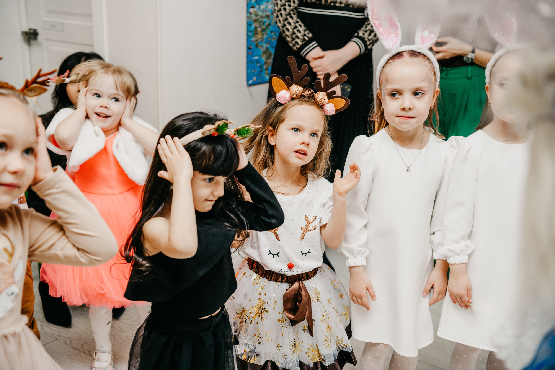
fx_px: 709
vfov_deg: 29.2
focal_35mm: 46
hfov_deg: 42.7
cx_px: 278
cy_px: 185
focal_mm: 46
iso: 250
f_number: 4
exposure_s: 1/160
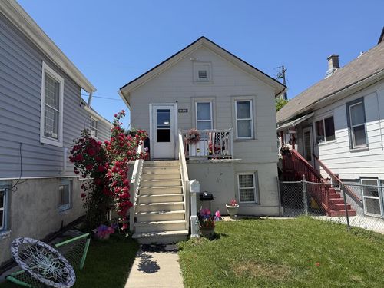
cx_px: 192
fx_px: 266
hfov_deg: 71.6
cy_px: 144
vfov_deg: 56.8
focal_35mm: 24
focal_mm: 6.76
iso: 80
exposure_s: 1/3759
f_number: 1.78
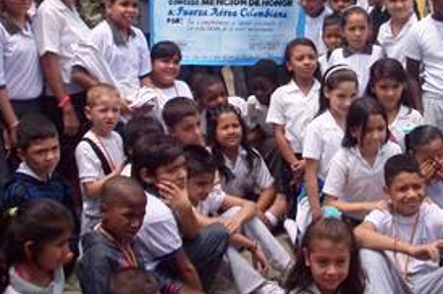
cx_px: 299
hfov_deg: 31.6
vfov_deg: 21.1
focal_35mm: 63
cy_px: 31
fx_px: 774
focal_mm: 6.2
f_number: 5.6
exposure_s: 1/533
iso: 80
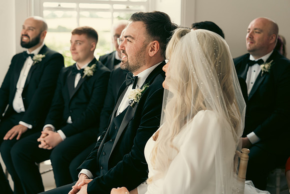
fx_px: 564
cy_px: 97
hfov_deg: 28.8
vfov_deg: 19.5
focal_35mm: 70
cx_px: 145
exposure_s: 1/160
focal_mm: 70
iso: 320
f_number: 3.5
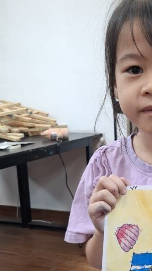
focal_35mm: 46
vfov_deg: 44.4
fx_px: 330
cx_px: 168
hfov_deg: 24.2
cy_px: 161
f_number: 1.8
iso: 160
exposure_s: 1/100
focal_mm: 5.54
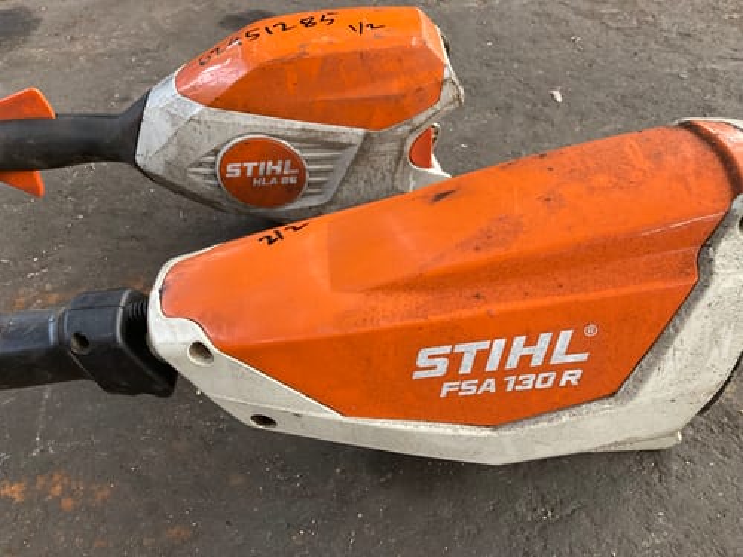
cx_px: 372
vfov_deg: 49.7
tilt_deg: -45.9
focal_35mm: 28
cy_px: 278
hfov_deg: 63.4
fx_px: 601
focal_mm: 3.99
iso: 160
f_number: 1.8
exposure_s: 1/60
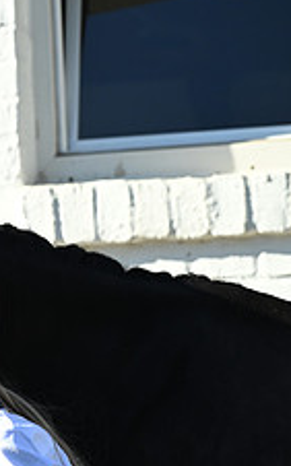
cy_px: 288
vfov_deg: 9.7
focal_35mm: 217
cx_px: -264
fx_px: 2757
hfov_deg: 5.9
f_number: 5
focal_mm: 83
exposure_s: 1/1600
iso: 720
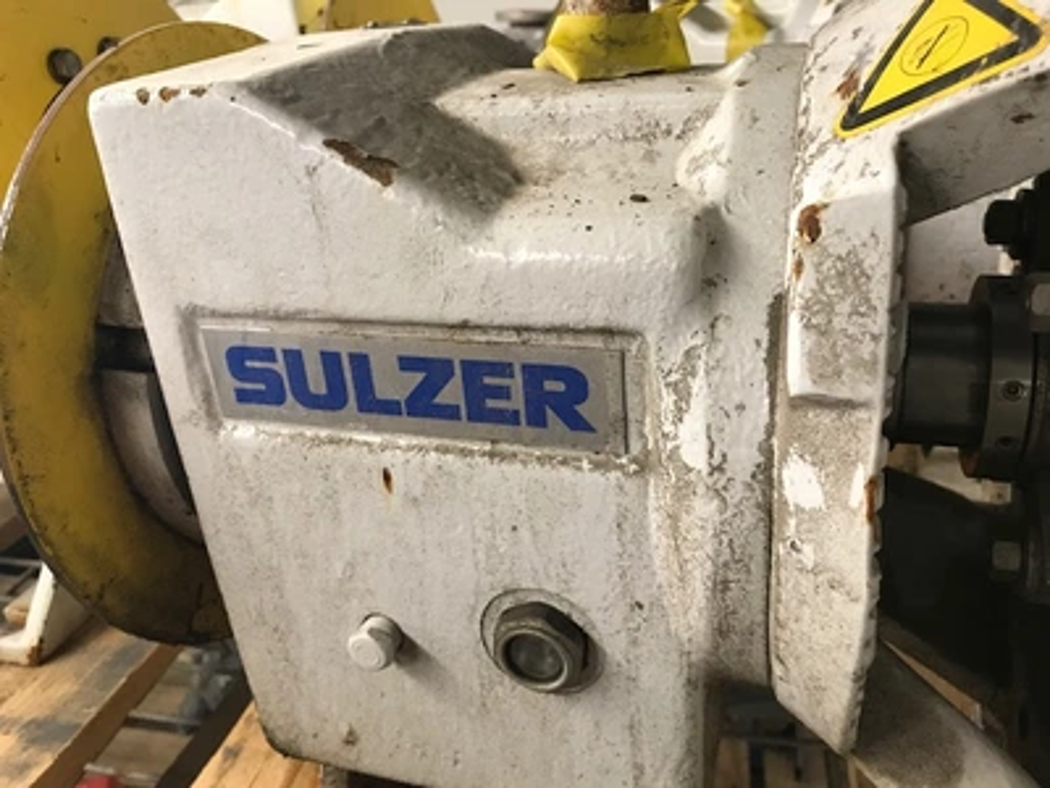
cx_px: 525
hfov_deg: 63.4
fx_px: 849
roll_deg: +2.9
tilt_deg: -25.9
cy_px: 394
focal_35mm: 28
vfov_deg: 49.7
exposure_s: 1/30
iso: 32
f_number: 1.8
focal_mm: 3.99
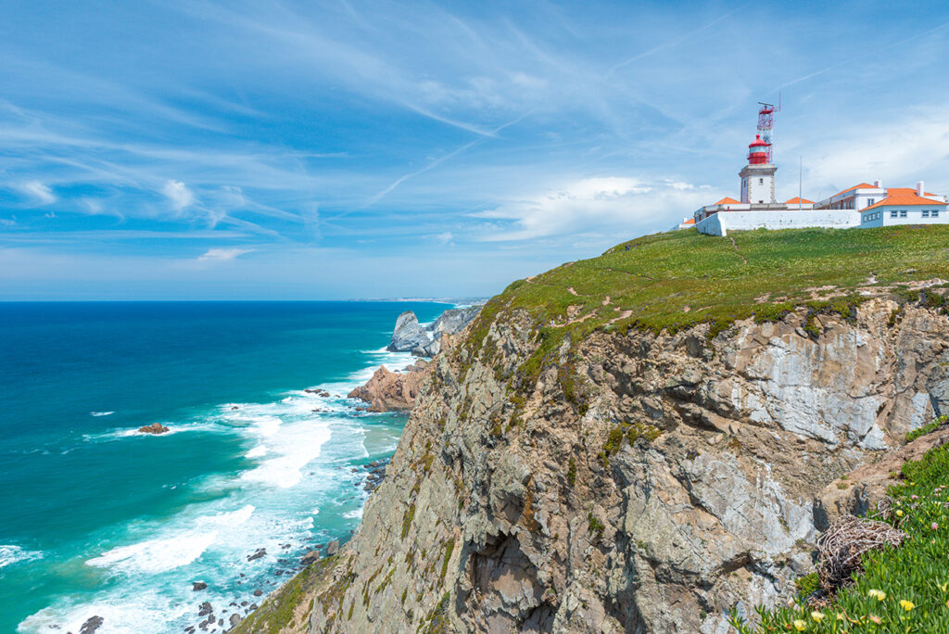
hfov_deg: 73.7
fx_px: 633
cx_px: 474
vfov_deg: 53.2
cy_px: 317
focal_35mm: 24
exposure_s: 1/320
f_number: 10
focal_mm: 24
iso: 200
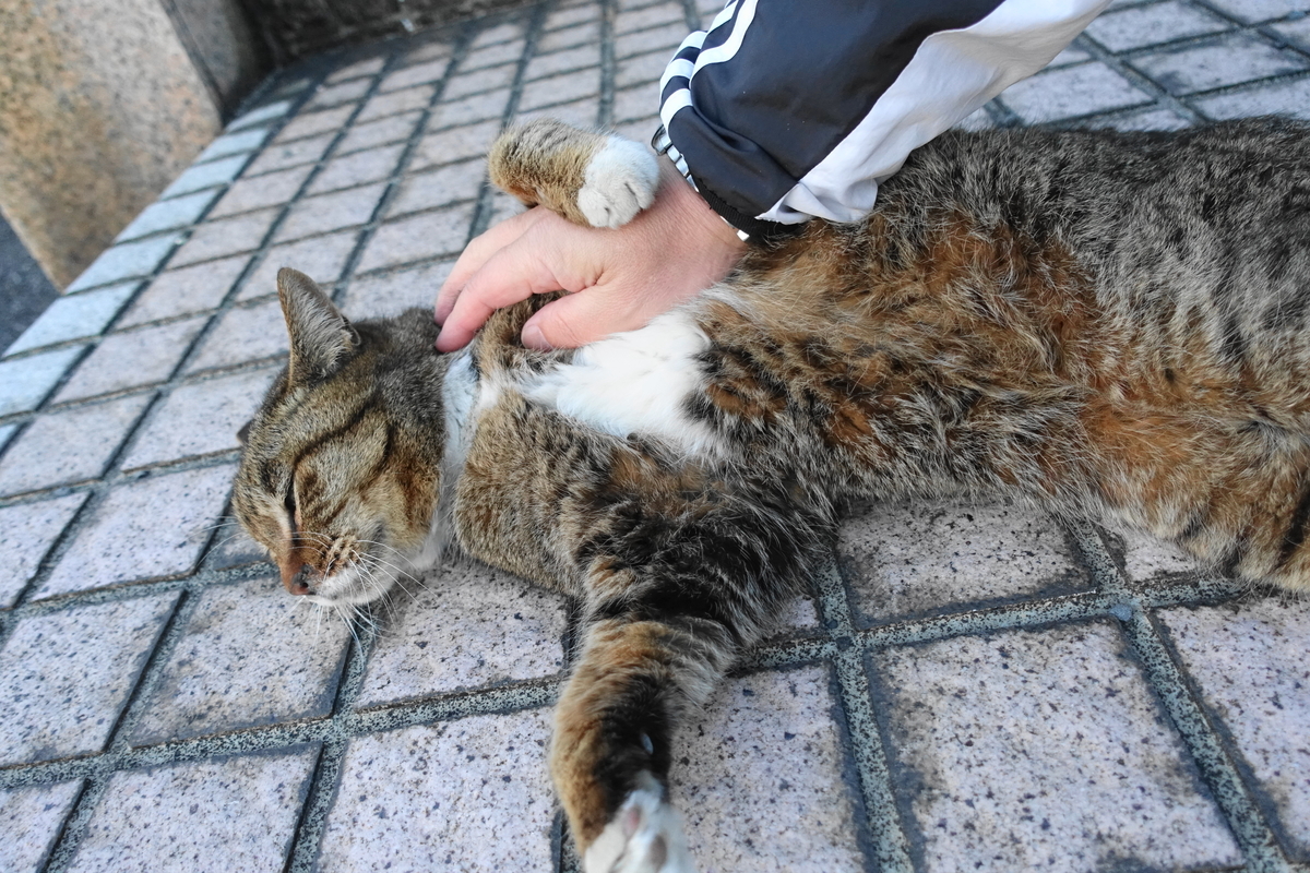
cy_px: 436
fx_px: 873
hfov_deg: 73.7
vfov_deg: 53.1
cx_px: 655
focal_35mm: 24
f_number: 2.2
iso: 1000
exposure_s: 1/250
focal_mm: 8.8
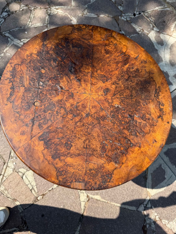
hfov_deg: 54.9
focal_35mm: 25
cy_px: 113
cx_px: 87
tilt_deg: -69.0
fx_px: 169
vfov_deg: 69.4
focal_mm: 6.76
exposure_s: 1/1553
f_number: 1.78
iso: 80
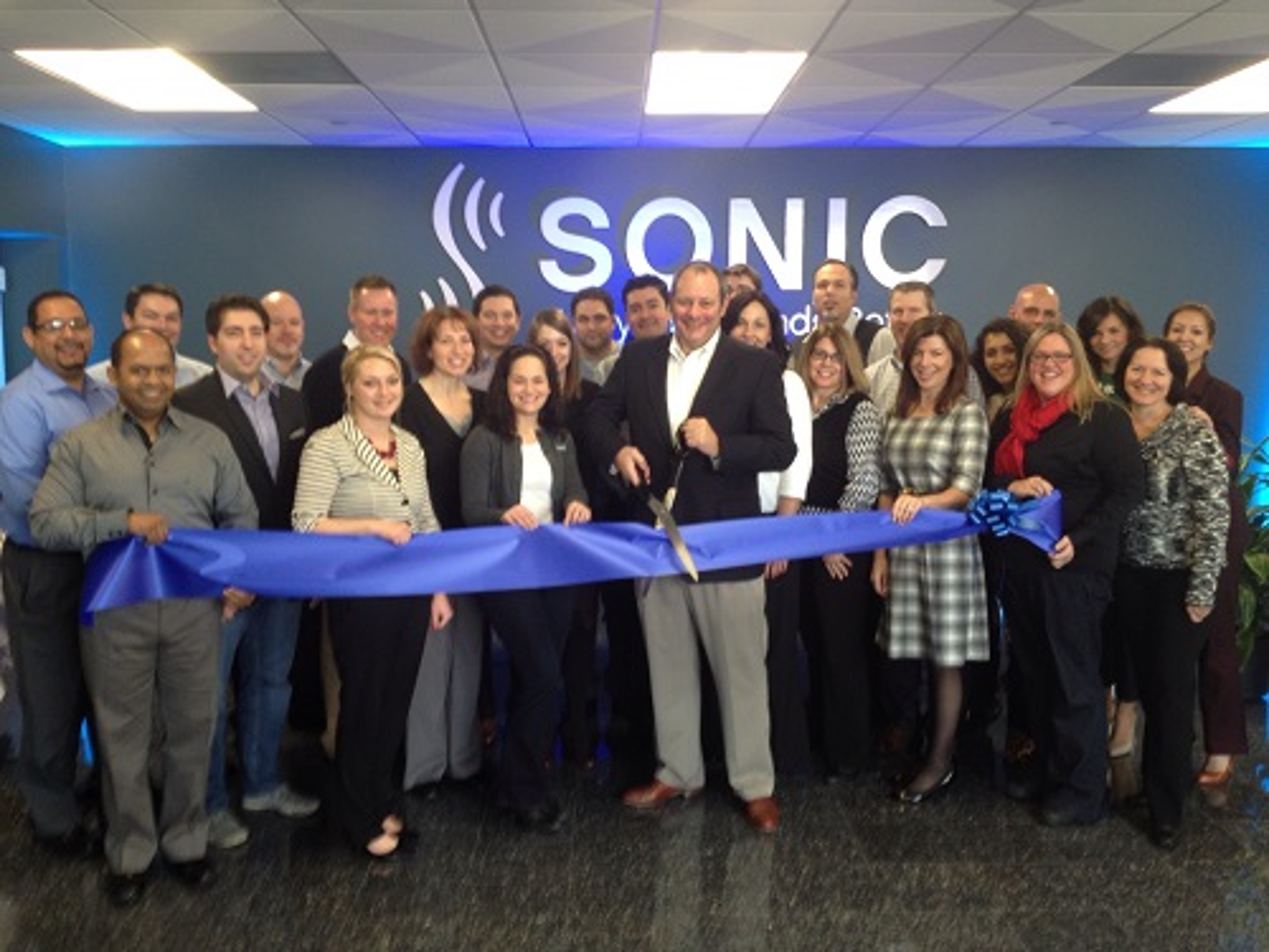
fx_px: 1283
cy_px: 476
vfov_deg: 40.7
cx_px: 634
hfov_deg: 52.6
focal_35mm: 35
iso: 80
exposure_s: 1/20
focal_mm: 4.28
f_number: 2.4
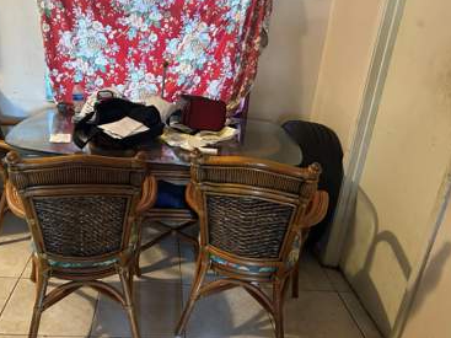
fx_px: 443
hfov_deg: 53.6
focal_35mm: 34
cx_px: 181
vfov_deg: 41.7
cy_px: 188
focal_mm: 5.7
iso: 640
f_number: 1.5
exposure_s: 1/40
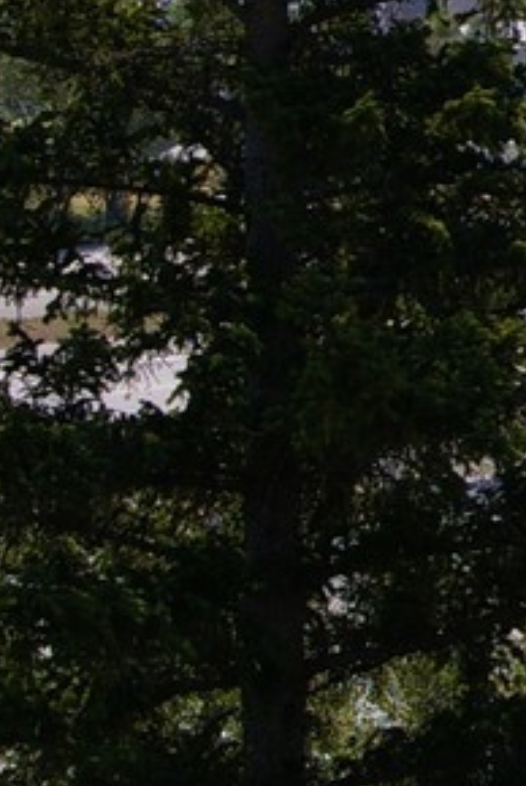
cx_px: 1235
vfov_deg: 9.2
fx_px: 4815
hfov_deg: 6.0
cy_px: -190
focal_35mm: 220
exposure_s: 1/250
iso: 200
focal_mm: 33
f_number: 11
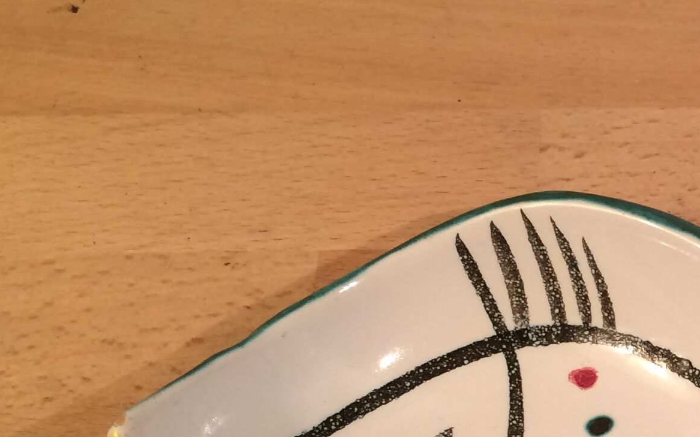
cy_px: 455
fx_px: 1640
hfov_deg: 21.4
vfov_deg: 14.9
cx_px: 956
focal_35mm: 86
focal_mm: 4.15
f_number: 2.2
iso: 32
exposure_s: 1/33
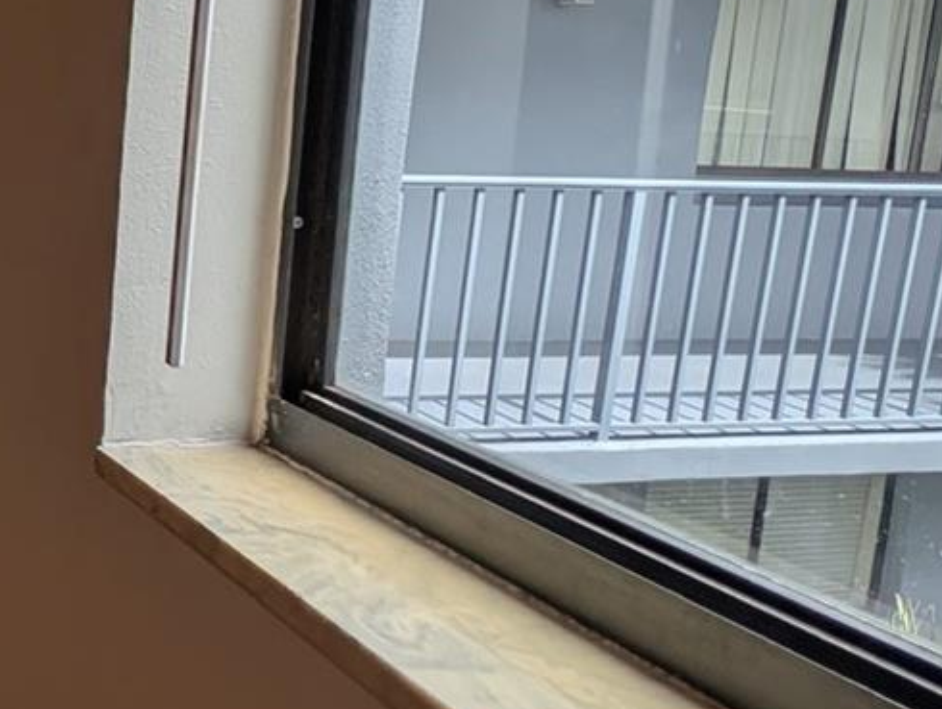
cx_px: -273
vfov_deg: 36.0
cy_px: 169
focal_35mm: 39
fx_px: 1063
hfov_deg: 34.4
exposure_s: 1/635
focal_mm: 2.23
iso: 33
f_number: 1.95
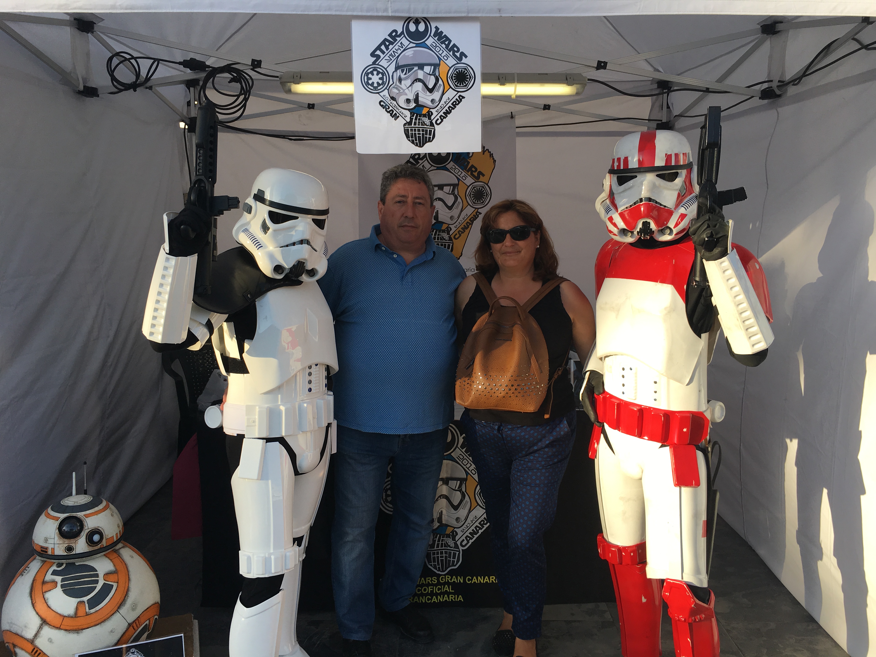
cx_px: 438
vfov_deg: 48.2
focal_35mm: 29
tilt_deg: -6.8
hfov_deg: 61.7
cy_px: 328
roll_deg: -0.3
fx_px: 734
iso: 25
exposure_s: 1/530
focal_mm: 4.15
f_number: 2.2
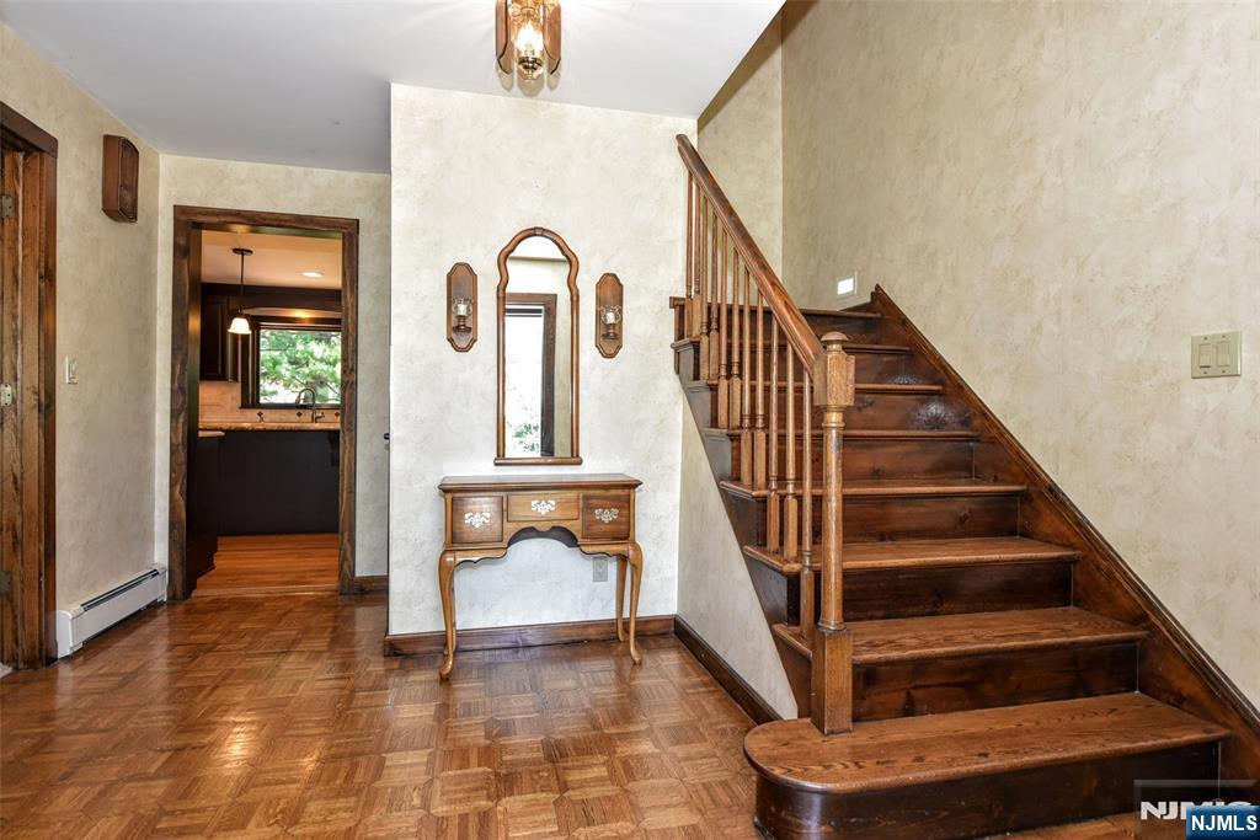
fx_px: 665
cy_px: 420
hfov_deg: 86.9
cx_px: 630
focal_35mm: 19
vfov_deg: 64.6
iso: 800
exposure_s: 1/80
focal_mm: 19
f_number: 4.5
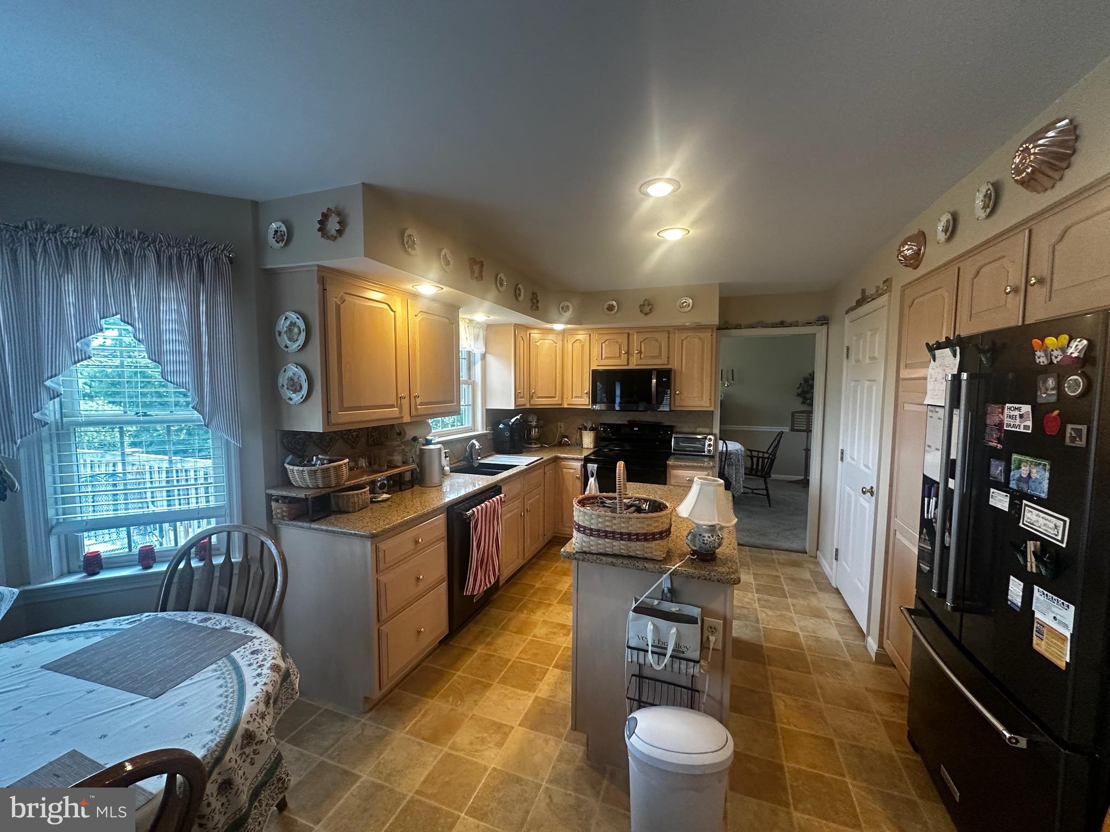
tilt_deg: -2.0
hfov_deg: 102.1
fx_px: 449
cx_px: 555
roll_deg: -0.8
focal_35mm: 14
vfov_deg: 85.7
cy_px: 416
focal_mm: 2.22
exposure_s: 1/120
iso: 250
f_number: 2.2
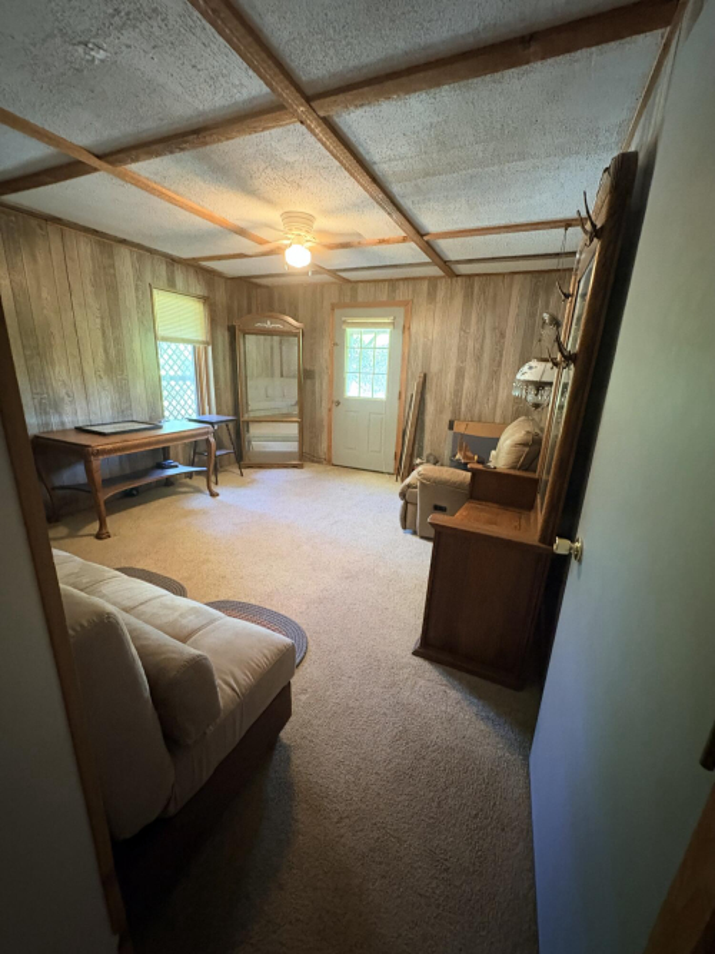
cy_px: 477
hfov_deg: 85.7
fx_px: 386
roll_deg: -2.6
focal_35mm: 14
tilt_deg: -15.5
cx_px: 358
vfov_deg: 102.1
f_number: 2.2
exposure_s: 1/30
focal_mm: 2.22
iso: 1000
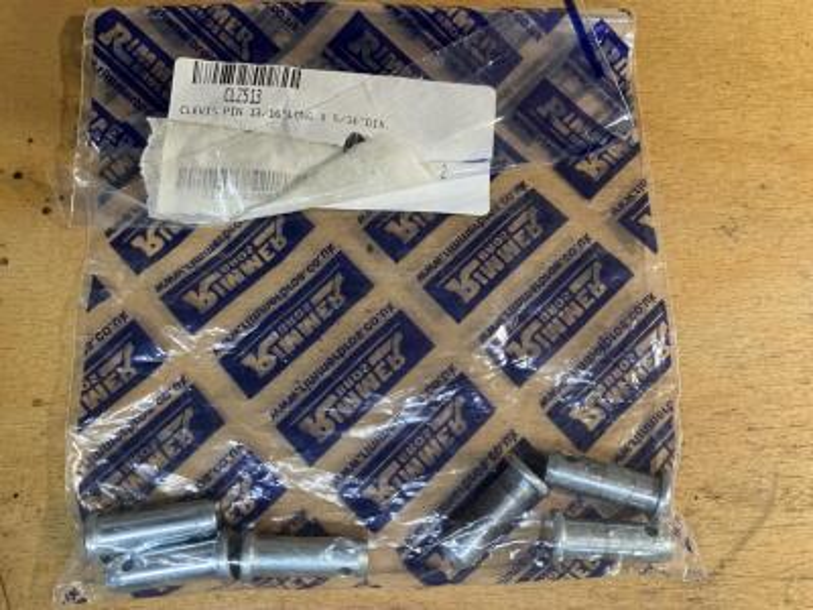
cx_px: 406
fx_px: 658
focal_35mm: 28
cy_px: 305
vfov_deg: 49.7
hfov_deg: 63.4
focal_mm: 3.99
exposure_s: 1/50
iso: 125
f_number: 1.8
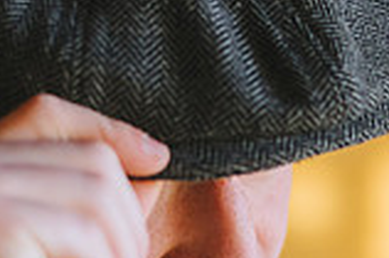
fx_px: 1986
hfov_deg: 11.2
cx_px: 239
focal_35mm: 184
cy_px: 178
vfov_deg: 7.4
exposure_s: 1/640
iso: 1600
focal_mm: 50
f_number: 2.2
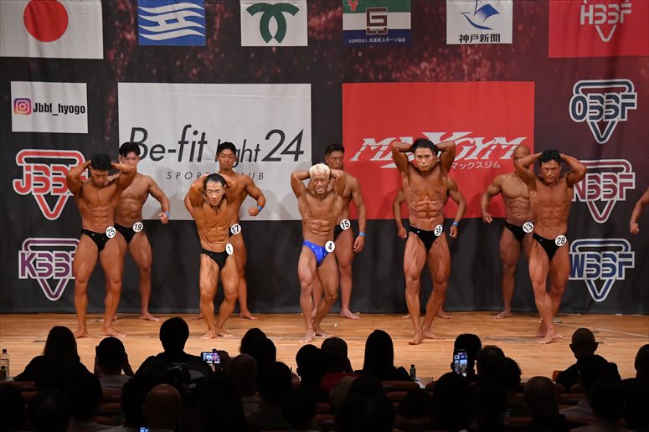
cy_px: 216
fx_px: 2487
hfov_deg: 14.9
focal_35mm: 138
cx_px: 324
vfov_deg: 9.9
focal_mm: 92
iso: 6400
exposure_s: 1/400
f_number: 5.6
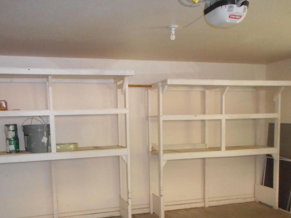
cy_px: 156
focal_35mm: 36
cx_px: 137
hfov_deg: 51.3
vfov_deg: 38.9
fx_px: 303
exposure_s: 1/25
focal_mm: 4.5
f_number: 3.7
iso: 560
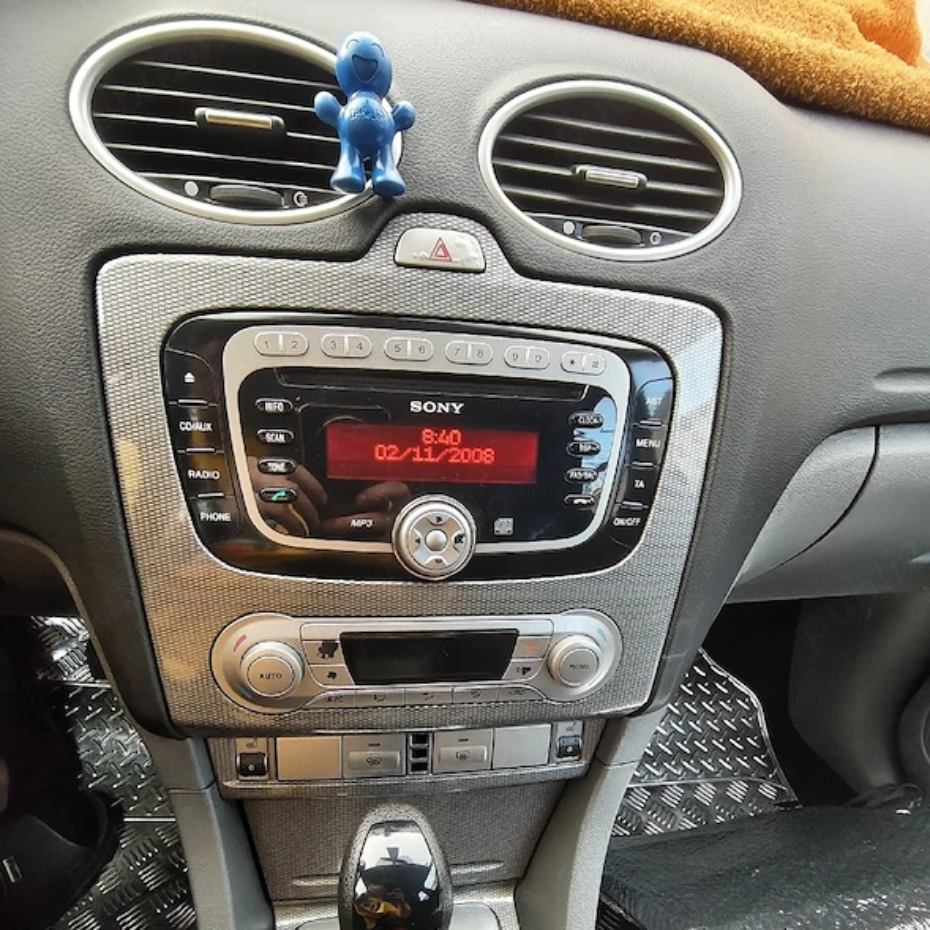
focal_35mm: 18
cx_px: 472
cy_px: 604
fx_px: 547
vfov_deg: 78.6
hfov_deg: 80.7
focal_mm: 1.64
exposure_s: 1/50.3
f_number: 2.2
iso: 563
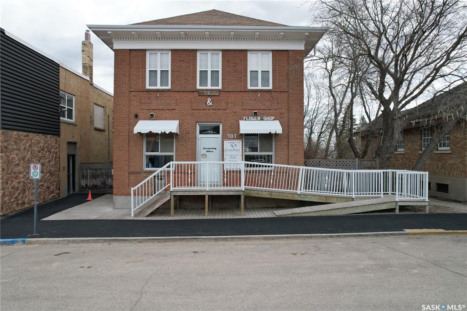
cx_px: 234
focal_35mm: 22
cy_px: 156
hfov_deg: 78.6
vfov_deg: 57.2
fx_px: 285
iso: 200
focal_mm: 8.38
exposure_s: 1/1600
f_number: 2.8
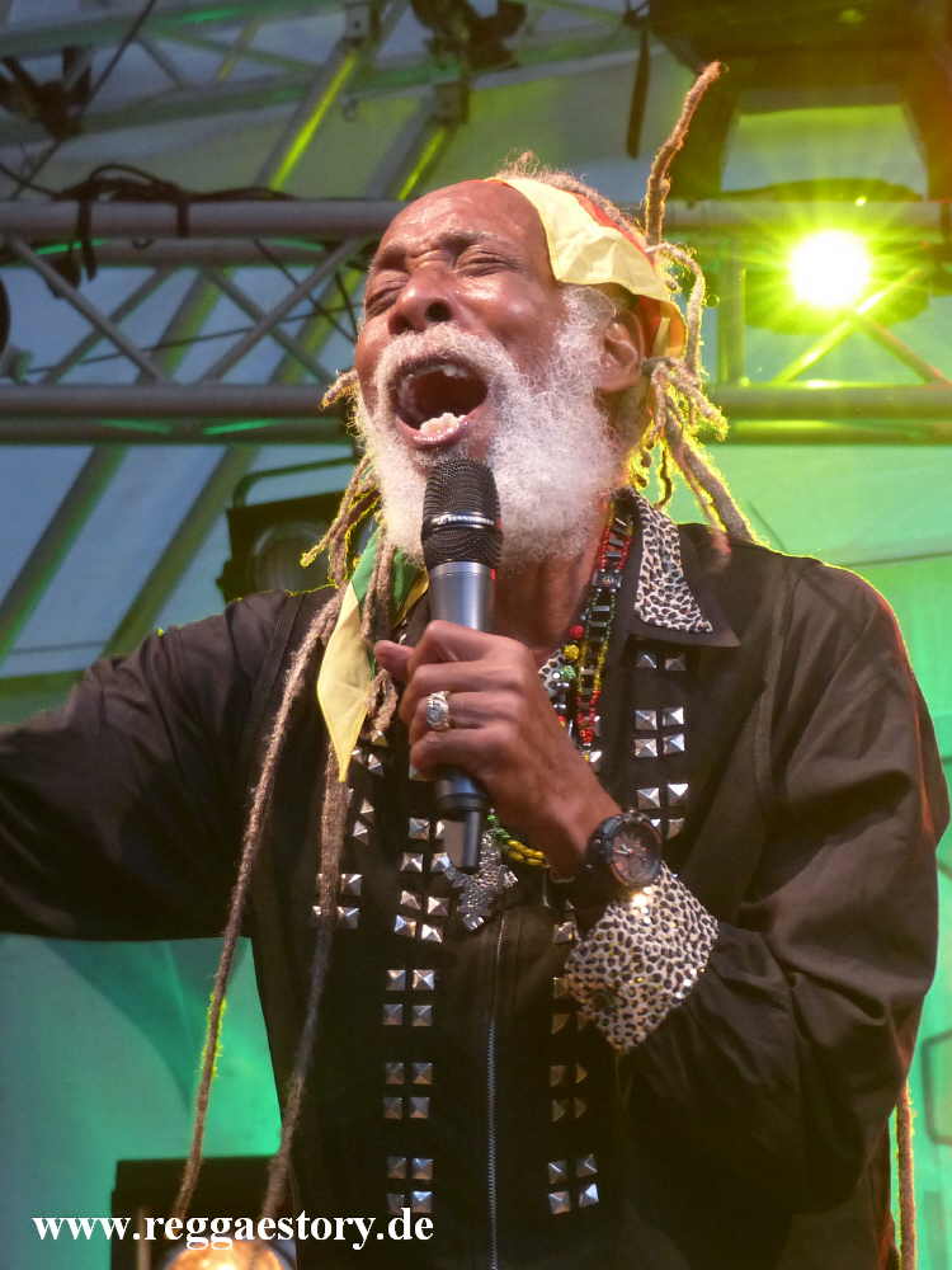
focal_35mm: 131
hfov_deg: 11.3
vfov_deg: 15.1
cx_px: 476
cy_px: 635
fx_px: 4804
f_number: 2.8
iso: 320
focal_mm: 23.5
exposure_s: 1/80
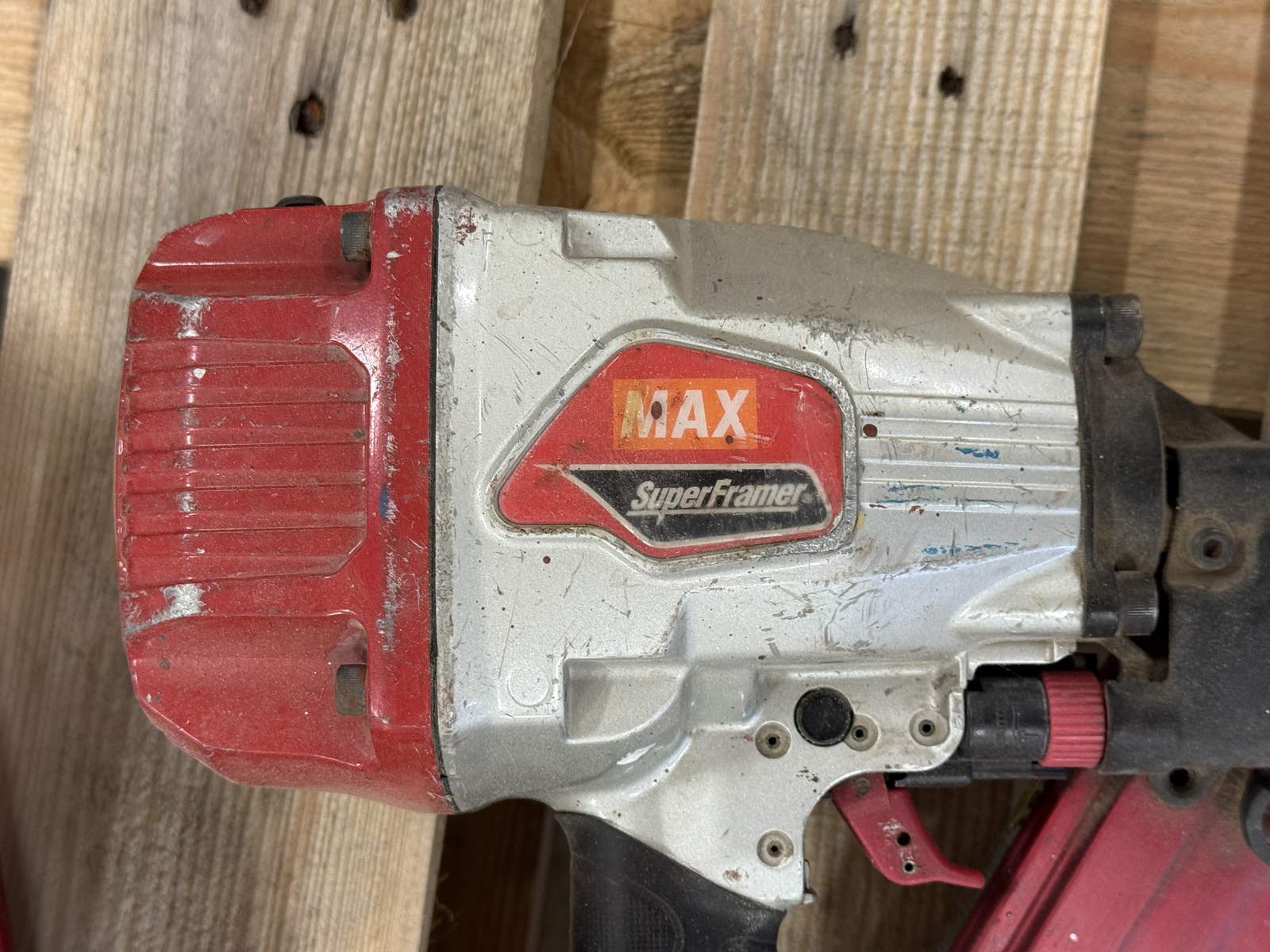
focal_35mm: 48
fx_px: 1761
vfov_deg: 30.3
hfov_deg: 39.7
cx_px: 635
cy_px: 476
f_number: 1.78
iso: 125
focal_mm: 6.76
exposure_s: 1/50
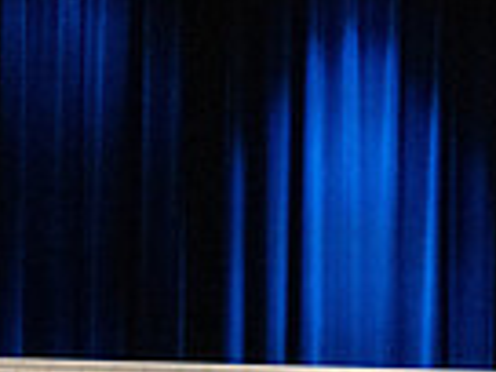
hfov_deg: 4.2
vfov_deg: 3.2
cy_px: 608
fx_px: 6591
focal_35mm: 460
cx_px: 1135
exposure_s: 1/640
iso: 6400
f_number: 2.8
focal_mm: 104
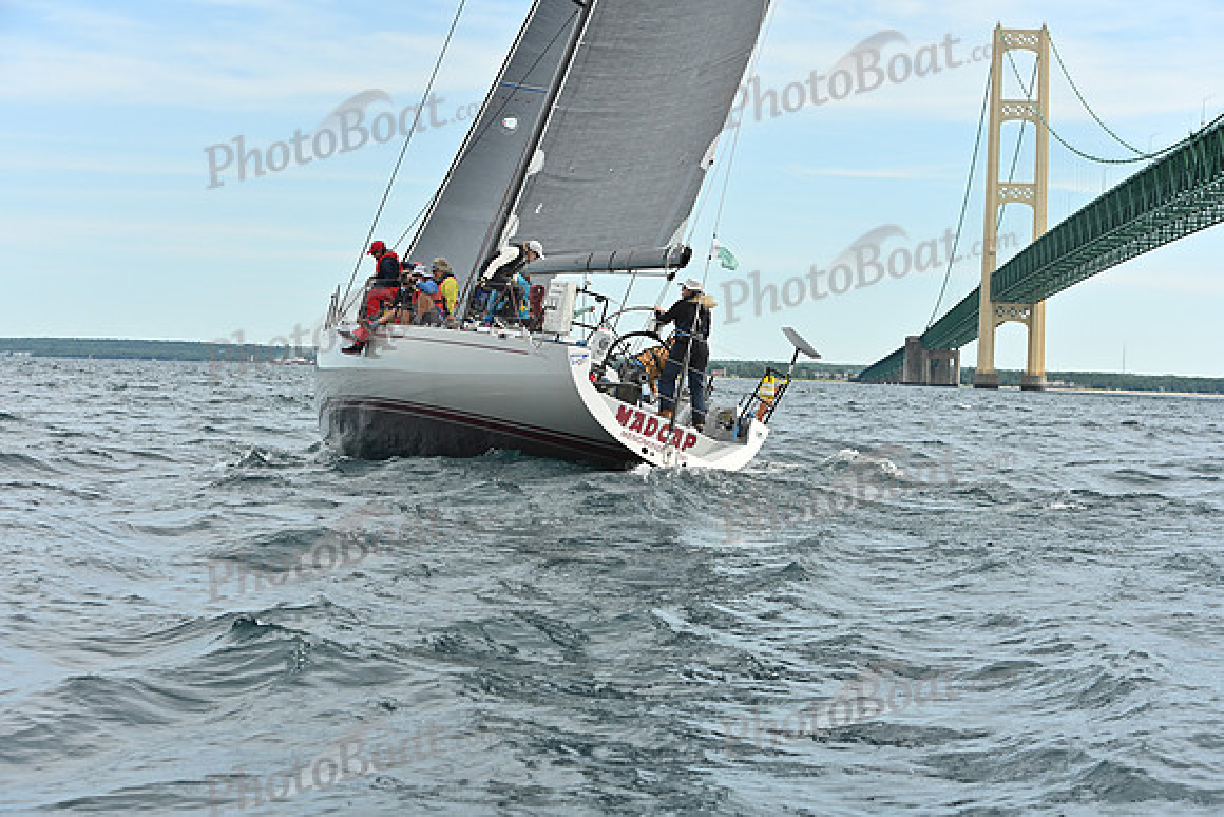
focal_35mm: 70
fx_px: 2380
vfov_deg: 19.5
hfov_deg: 28.8
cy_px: 408
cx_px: 612
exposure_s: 1/1000
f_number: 6.3
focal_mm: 70
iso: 320
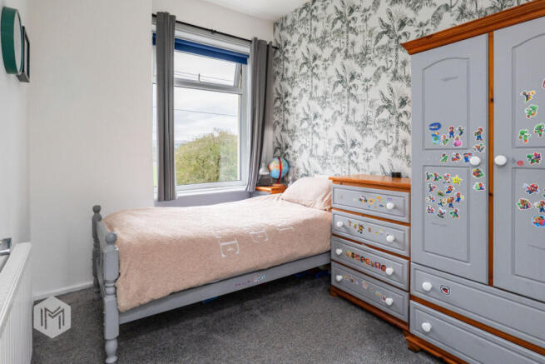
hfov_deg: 90.0
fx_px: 273
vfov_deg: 67.4
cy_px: 182
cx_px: 272
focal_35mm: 18
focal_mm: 18
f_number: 7.1
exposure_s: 1/60
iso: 1000
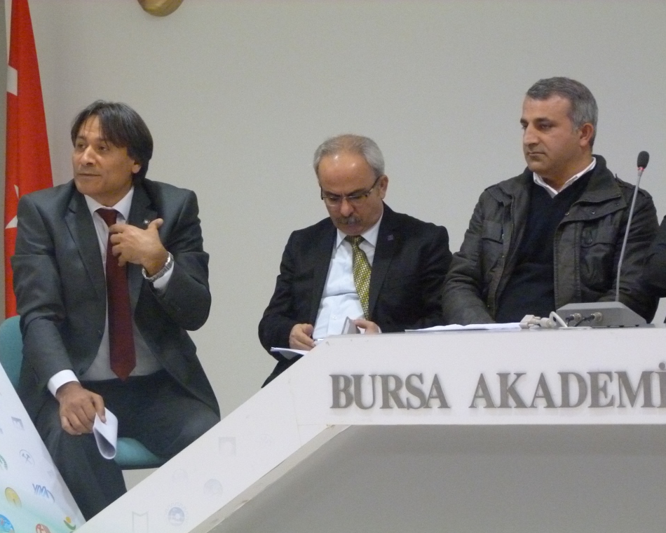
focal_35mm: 122
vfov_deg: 12.6
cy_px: 269
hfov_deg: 15.8
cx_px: 322
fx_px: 2405
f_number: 3.5
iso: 800
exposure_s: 1/20
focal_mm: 20.8
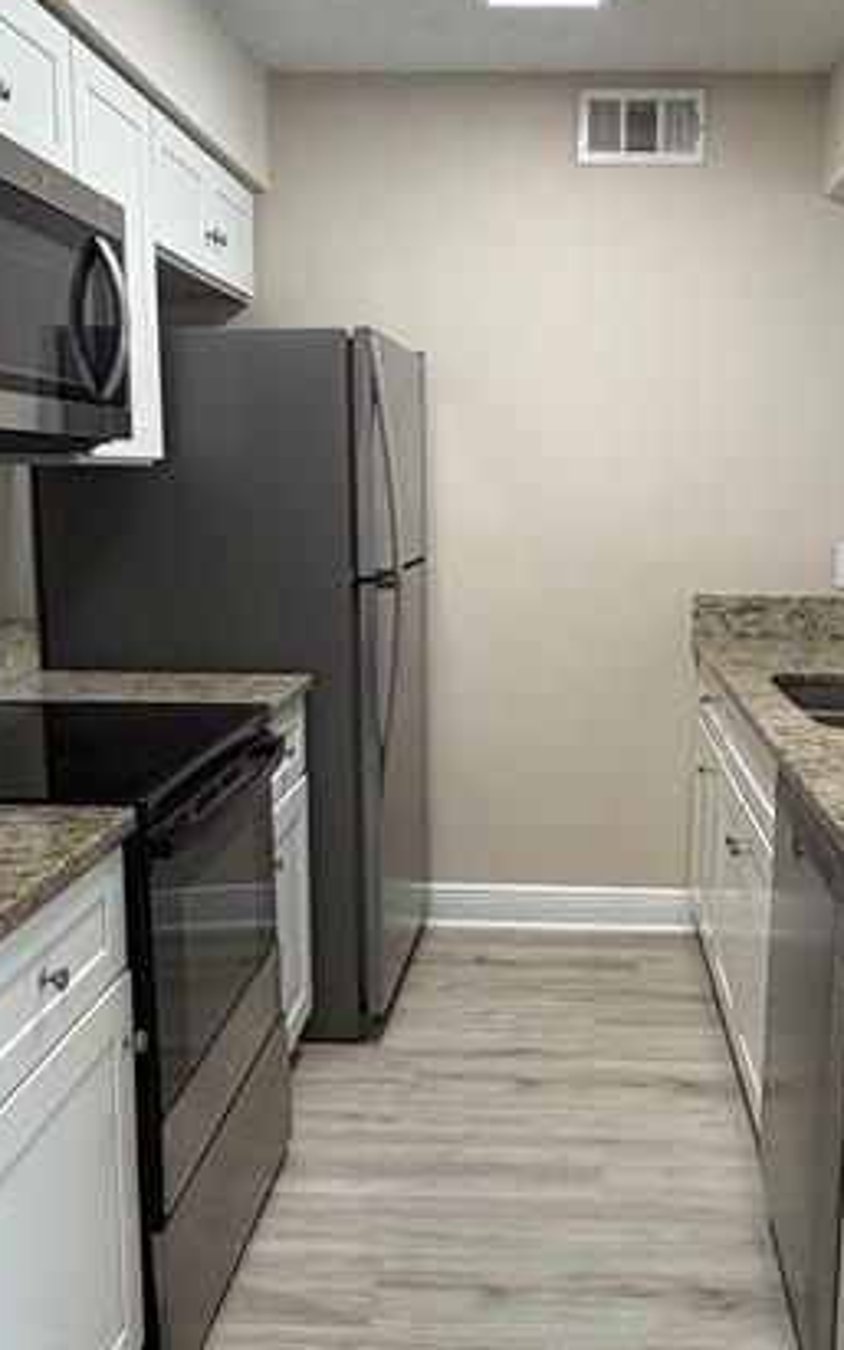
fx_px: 1361
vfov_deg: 52.7
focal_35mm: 37
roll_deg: -0.3
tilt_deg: -9.0
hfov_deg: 34.2
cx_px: 542
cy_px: 693
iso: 160
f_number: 2.2
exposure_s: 1/120
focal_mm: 2.22
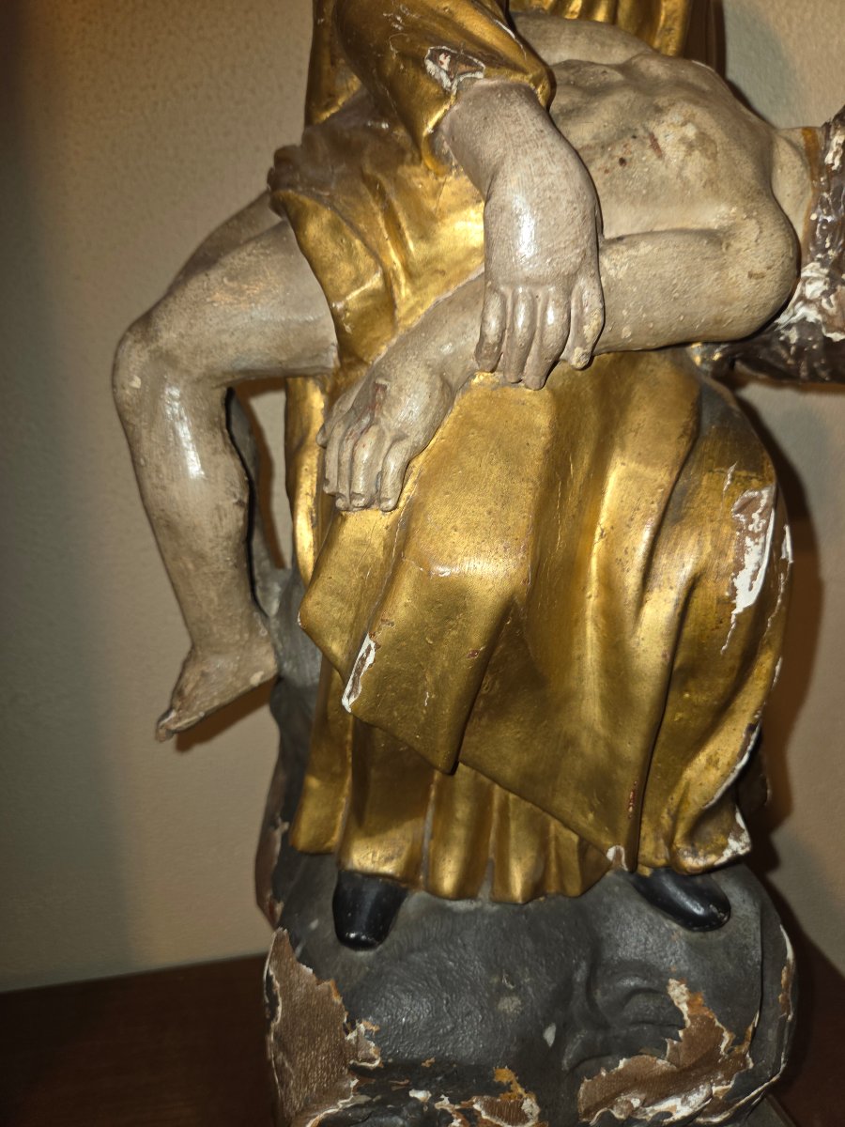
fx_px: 749
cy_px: 564
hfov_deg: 58.9
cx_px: 422
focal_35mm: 23
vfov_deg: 73.9
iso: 25
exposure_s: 1/60
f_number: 1.8
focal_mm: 5.4
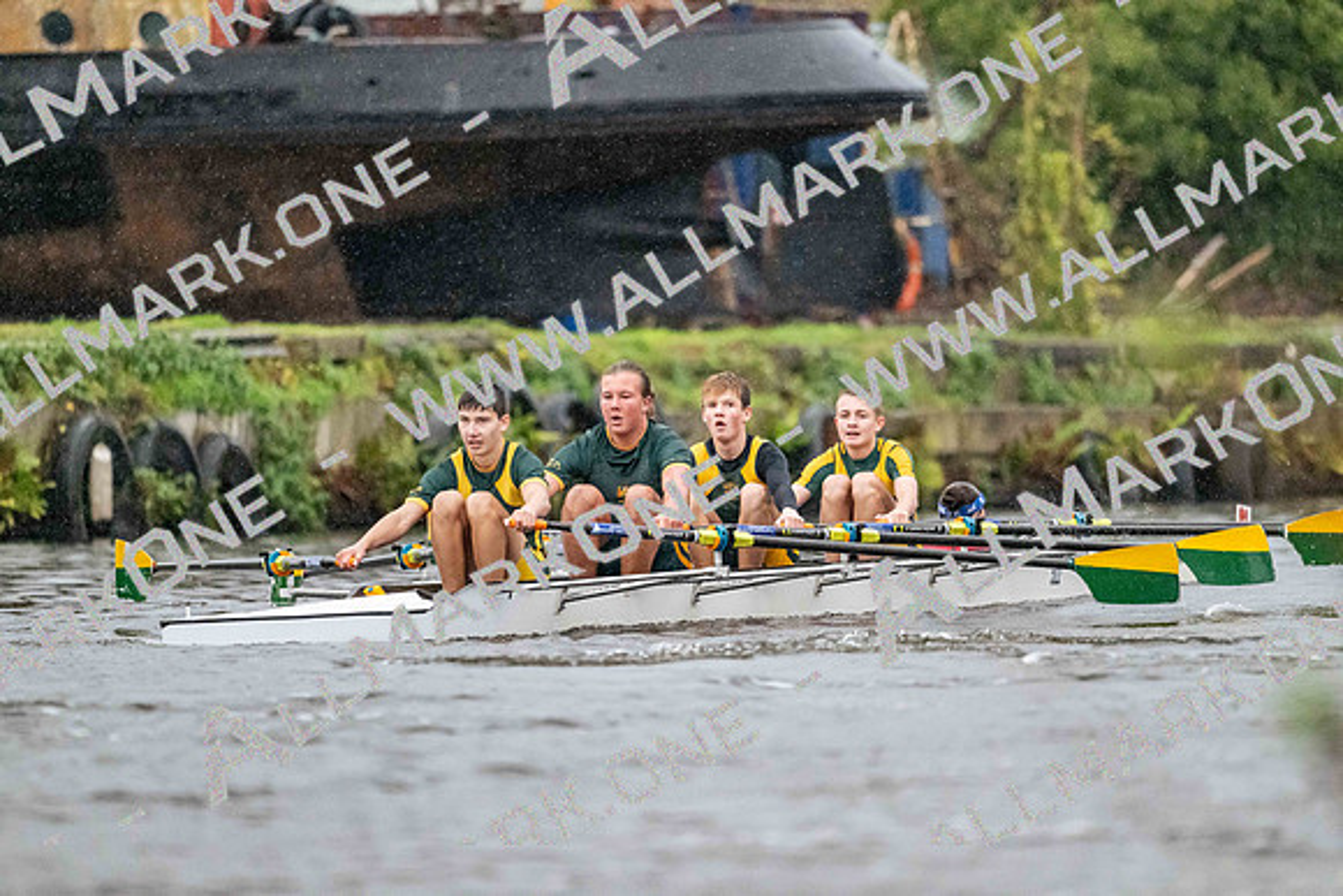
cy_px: 448
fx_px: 14925
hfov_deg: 5.2
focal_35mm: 400
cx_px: 672
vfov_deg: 3.4
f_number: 4.5
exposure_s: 1/2000
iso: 10000
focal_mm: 400
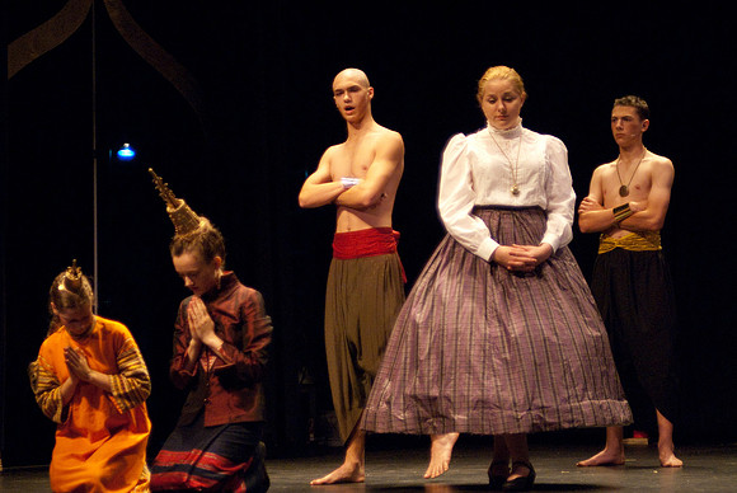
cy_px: 246
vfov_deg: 13.5
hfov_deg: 20.0
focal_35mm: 102
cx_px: 368
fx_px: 2090
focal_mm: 68
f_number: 2.8
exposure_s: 1/200
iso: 1600
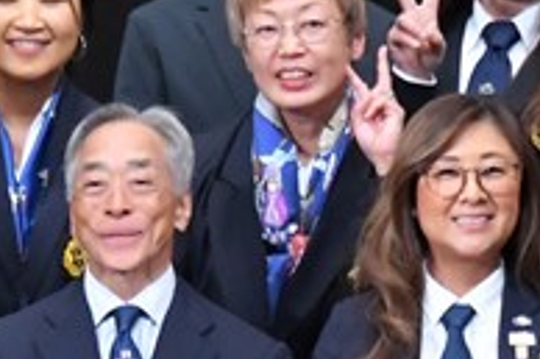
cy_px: 409
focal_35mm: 898
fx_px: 13458
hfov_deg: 2.3
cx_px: 85
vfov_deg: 1.5
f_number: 5.6
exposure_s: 1/400
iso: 8000
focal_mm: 150
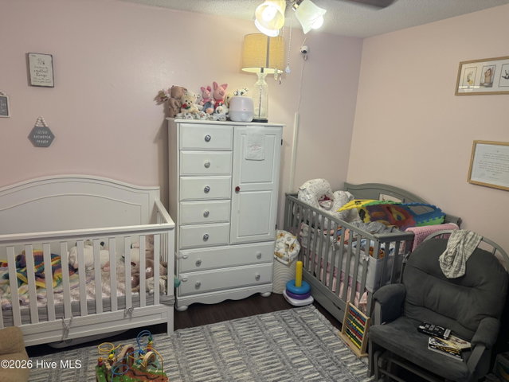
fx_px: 353
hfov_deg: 71.6
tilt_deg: -11.8
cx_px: 254
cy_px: 191
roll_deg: -2.9
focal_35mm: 24
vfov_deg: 56.9
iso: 160
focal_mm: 6.76
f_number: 1.78
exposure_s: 1/60
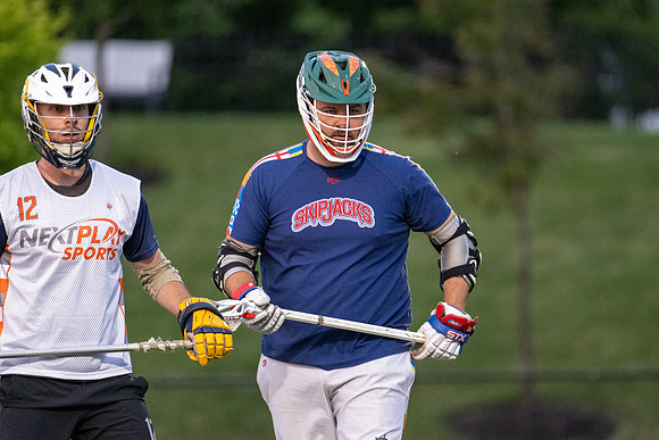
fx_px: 9250
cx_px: 345
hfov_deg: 4.1
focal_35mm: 505
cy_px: 212
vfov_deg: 2.7
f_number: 4.5
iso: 10000
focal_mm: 400
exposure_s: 1/800
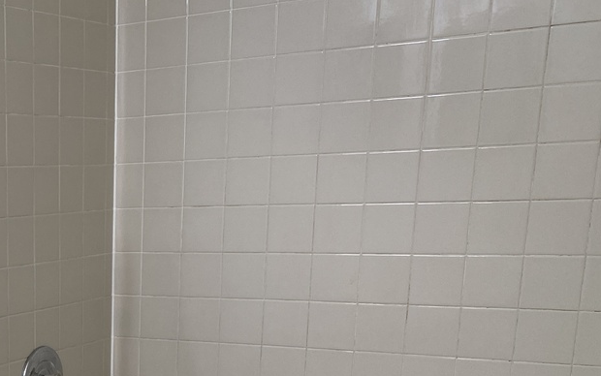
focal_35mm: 64
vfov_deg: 18.9
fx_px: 1049
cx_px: -56
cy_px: 484
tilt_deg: -15.6
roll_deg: +2.6
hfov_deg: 29.0
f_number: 1.8
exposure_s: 1/120
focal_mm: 4.25
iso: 64
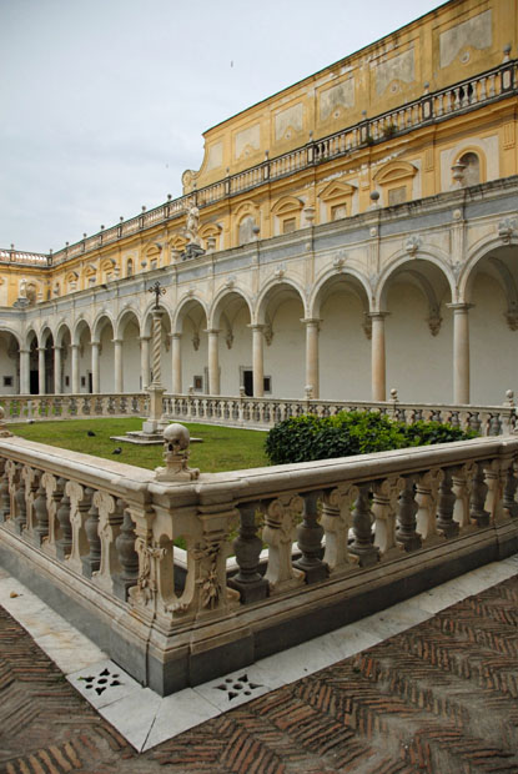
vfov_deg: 67.3
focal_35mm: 27
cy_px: 387
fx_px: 581
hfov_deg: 48.0
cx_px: 259
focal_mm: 18
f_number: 3.5
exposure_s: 1/1600
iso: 400
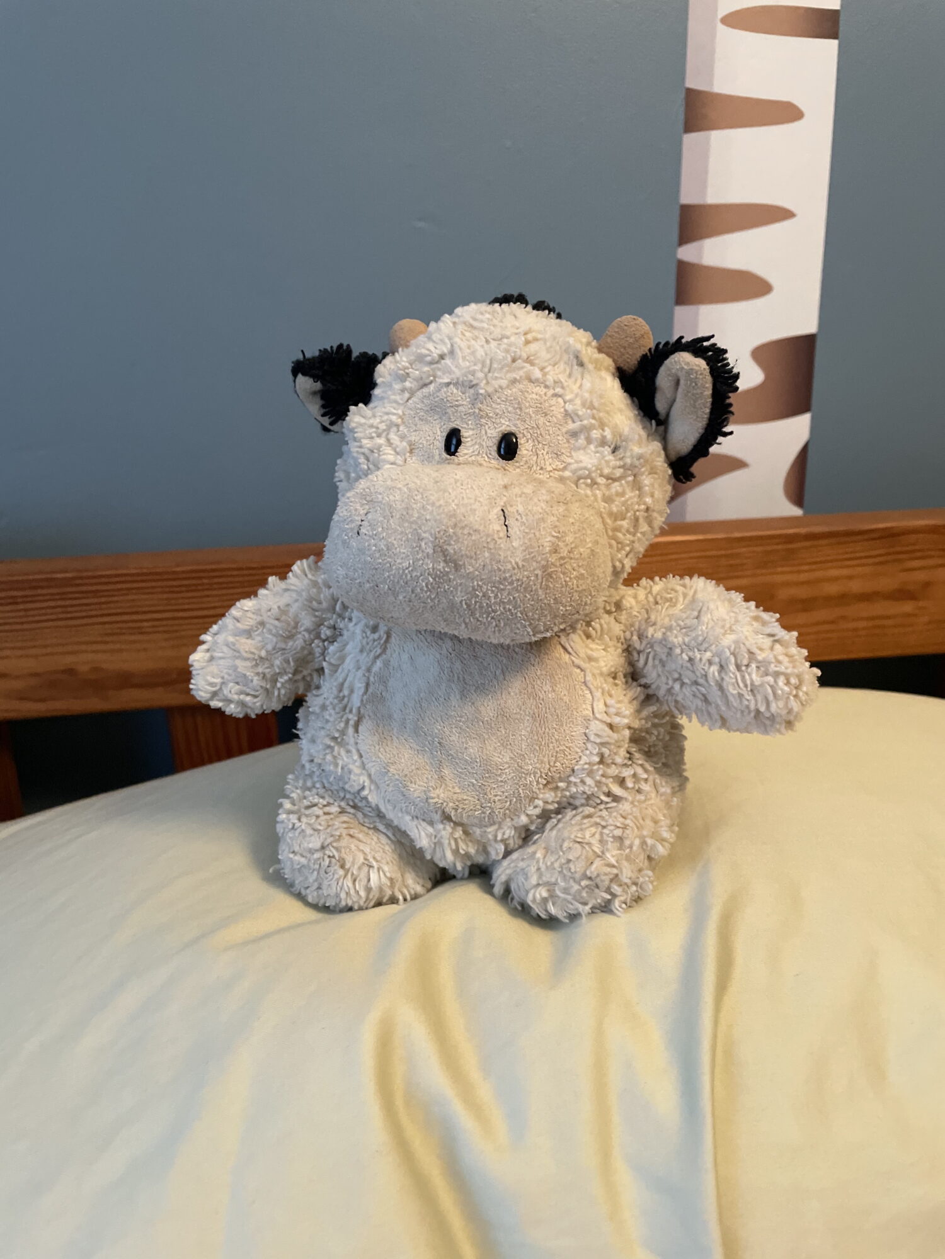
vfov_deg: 67.3
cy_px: 630
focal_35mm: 26
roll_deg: +1.6
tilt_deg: -17.6
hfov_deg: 53.1
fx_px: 946
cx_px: 472
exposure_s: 1/40
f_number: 1.6
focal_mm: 4.2
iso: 400
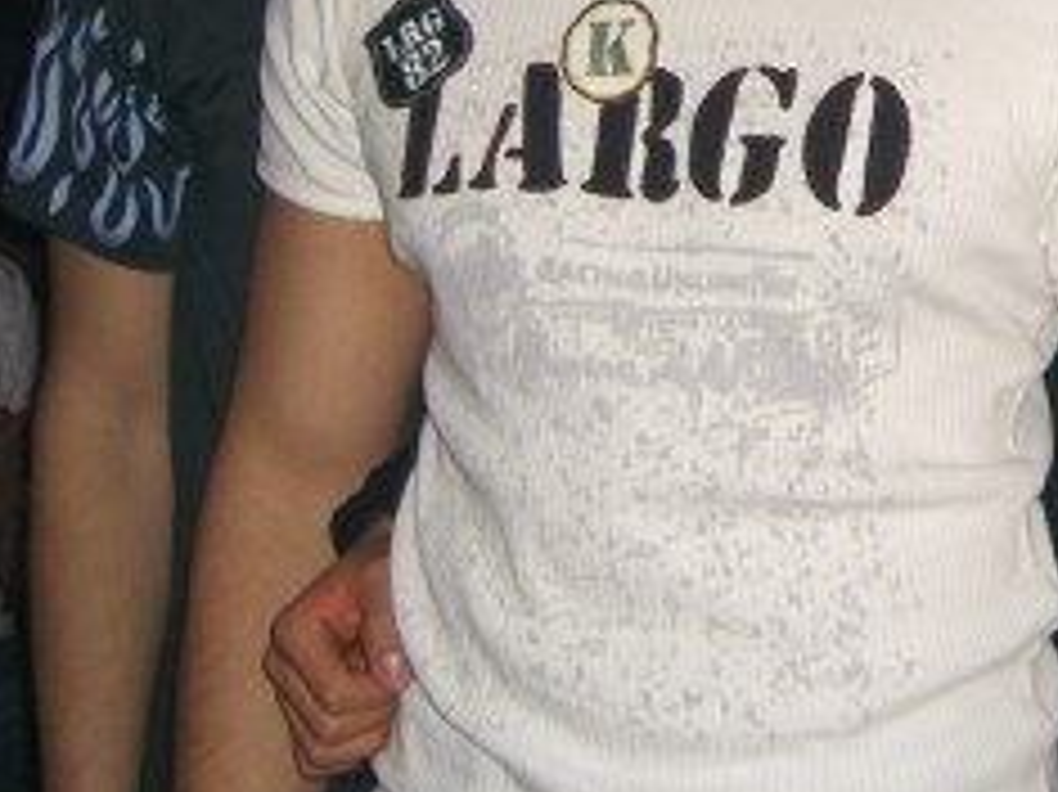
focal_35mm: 97
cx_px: 1090
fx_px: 2963
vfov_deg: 14.9
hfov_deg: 19.6
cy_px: -45
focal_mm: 7.9
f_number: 2.8
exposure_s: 1/60
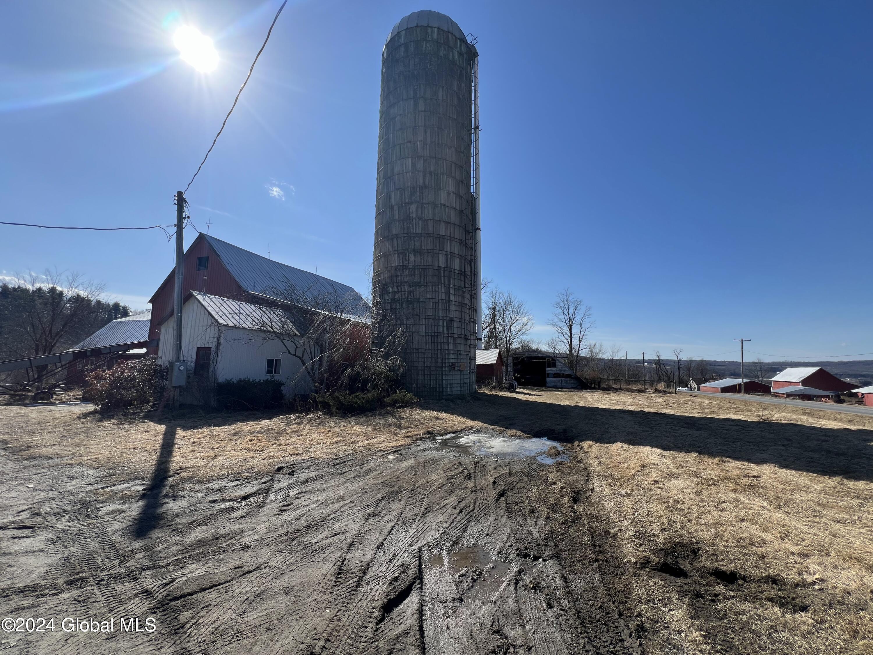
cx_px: 436
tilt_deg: +5.9
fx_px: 328
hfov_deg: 106.2
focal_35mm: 13
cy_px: 328
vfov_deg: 89.9
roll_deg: -1.3
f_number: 1.8
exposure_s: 1/1815
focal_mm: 1.57
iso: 32
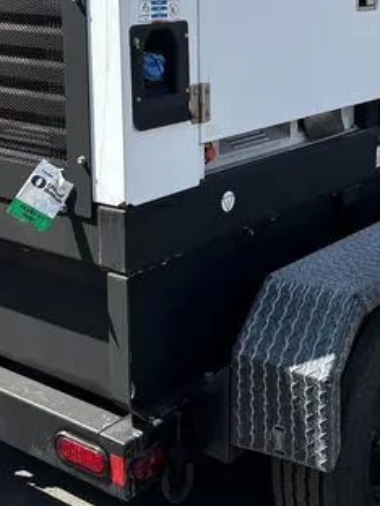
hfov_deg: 23.9
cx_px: 255
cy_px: 126
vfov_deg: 31.1
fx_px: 893
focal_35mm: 61
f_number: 1.6
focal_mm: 5.96
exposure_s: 1/2024
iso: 50
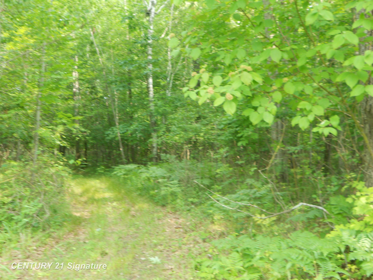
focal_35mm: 43
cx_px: 186
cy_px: 140
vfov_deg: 33.6
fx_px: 463
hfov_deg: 43.9
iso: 80
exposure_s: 1/40
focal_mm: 7.7
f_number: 4.2
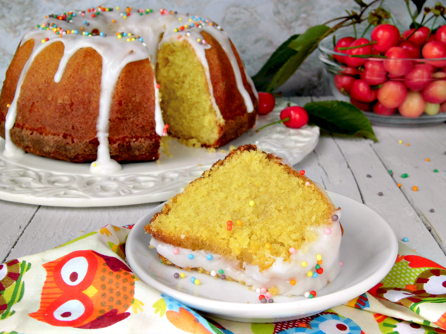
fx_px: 606
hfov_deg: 40.4
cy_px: 167
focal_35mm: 47
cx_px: 223
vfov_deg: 30.9
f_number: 3.4
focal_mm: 8.3
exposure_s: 1/125
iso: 100
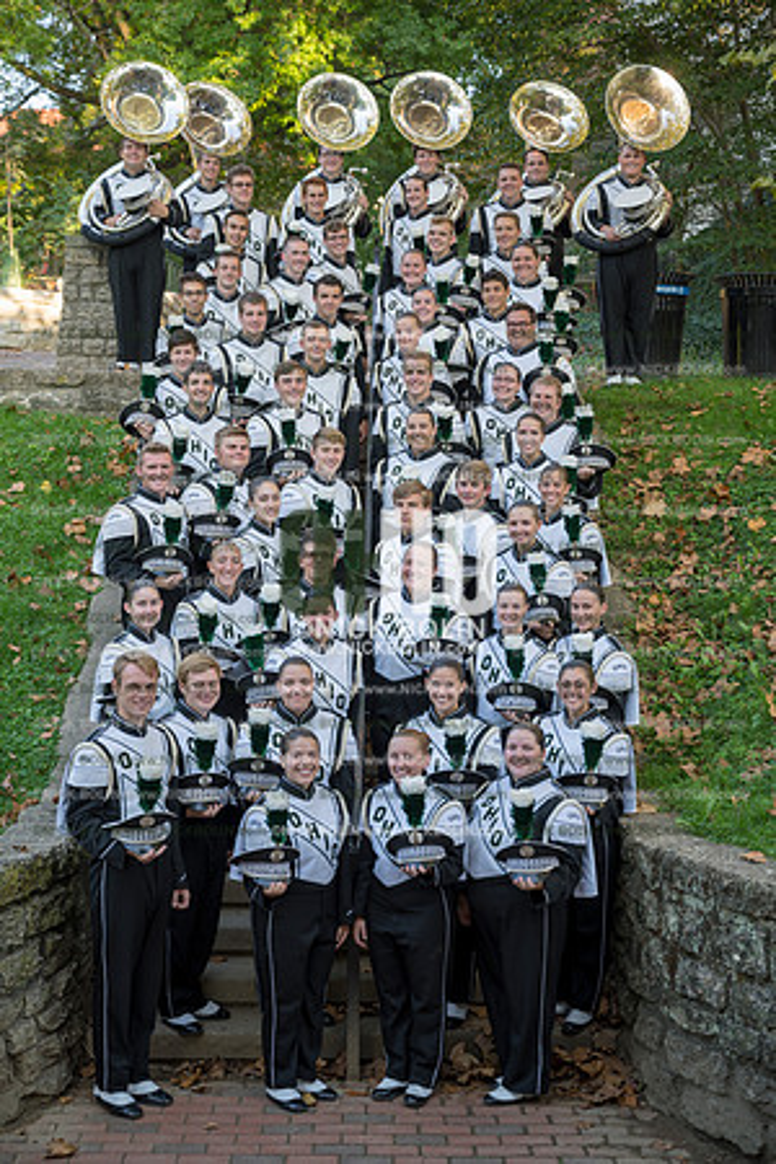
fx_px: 1681
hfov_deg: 26.0
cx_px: 388
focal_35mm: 52
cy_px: 582
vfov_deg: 38.2
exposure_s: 1/80
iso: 125
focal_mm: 52
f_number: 4
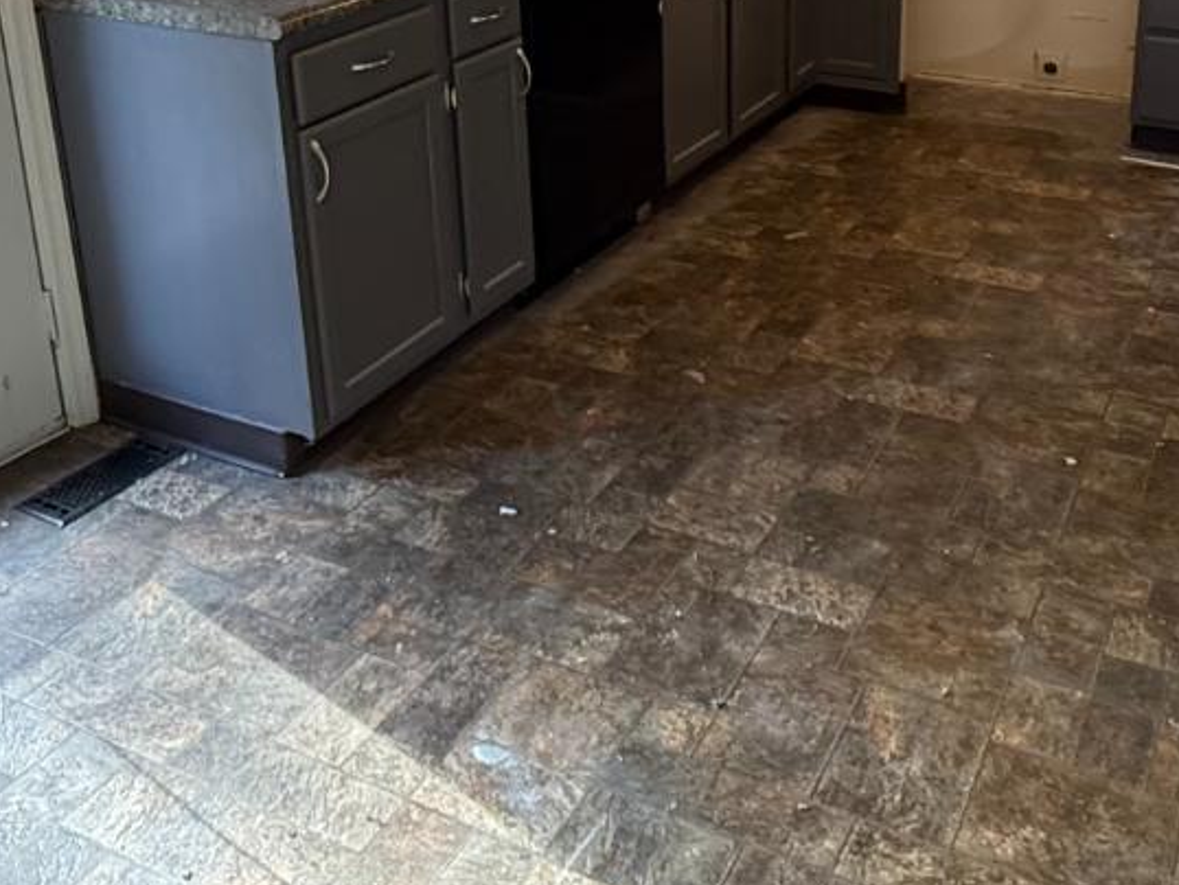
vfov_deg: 34.5
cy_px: 62
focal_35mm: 39
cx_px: 723
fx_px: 1329
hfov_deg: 47.5
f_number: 2.2
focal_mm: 2.22
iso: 320
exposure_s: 1/120
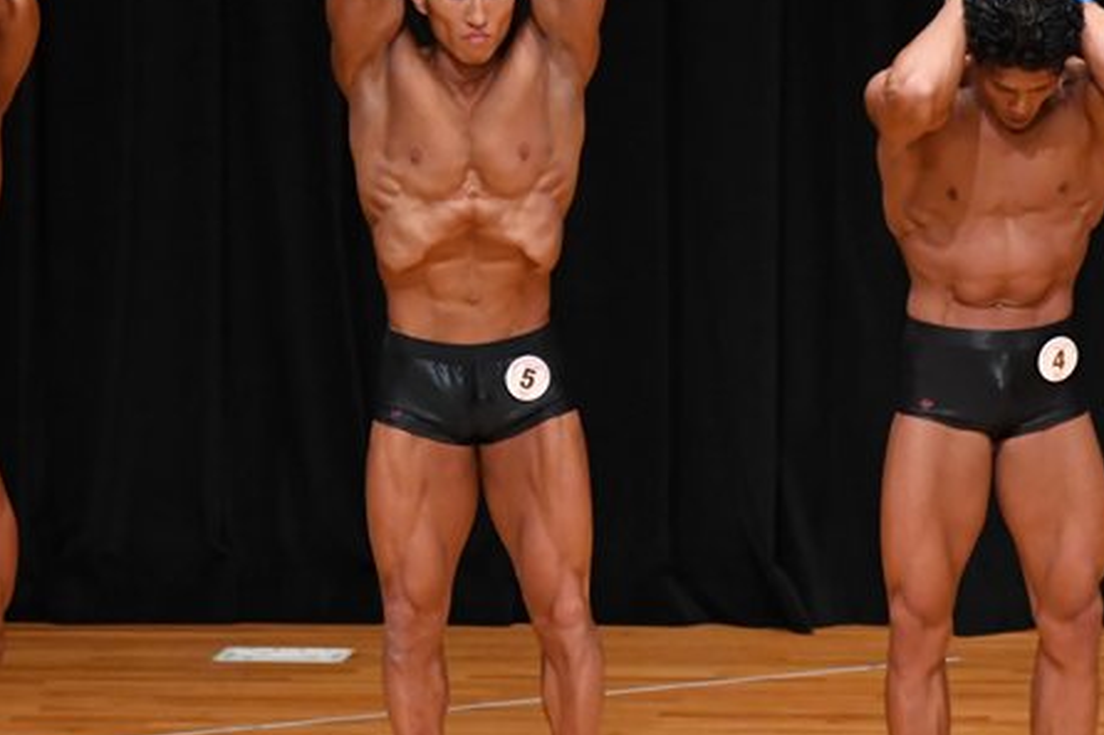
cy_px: 324
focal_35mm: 469
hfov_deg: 4.4
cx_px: 400
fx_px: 14377
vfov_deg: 2.9
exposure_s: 1/400
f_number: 5.6
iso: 4000
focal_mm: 180
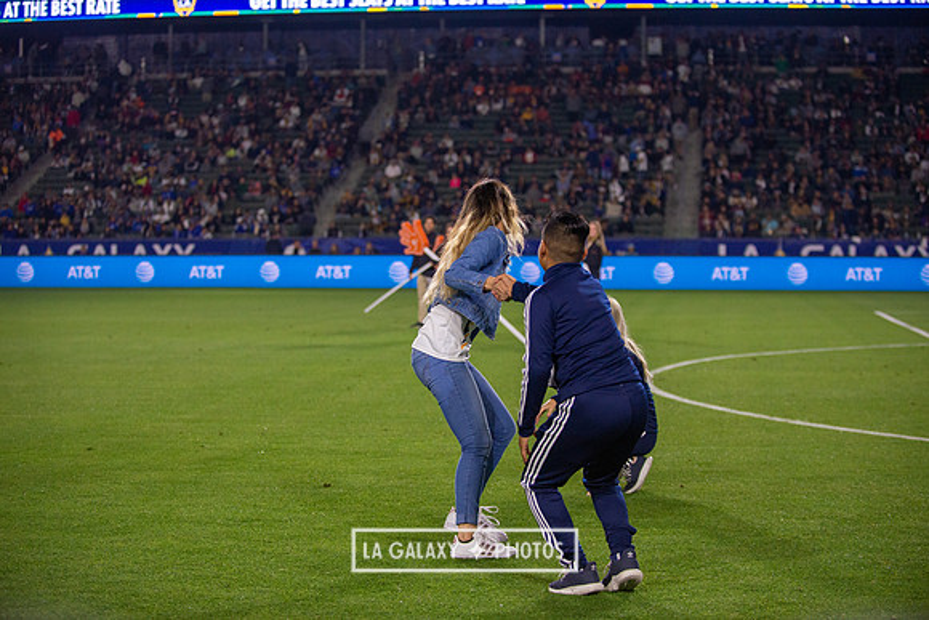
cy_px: 310
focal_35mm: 75
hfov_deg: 27.0
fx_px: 1936
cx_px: 464
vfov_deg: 18.2
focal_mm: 75
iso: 1600
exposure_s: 1/2500
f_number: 2.8
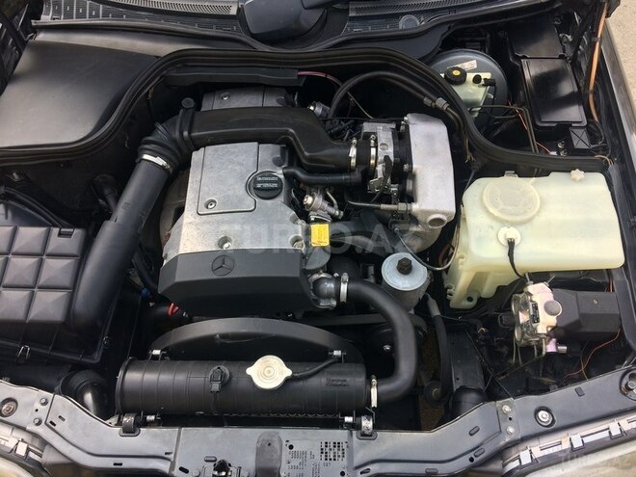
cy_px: 238
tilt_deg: -55.5
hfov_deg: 61.7
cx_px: 318
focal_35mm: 29
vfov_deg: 48.2
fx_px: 533
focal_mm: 4.15
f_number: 2.2
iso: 32
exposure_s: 1/135
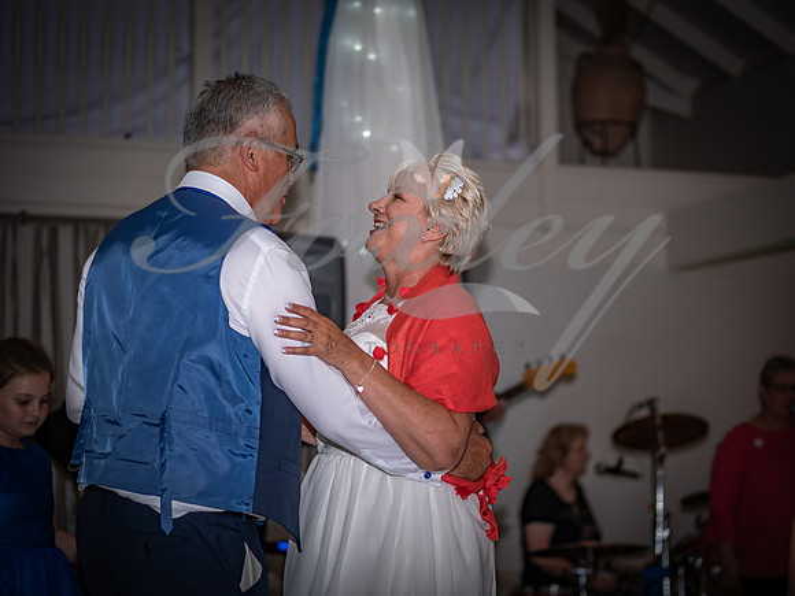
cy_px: 298
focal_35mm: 86
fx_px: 1975
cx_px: 398
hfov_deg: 22.8
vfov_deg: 17.2
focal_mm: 43
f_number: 1.2
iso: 100
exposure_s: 1/250
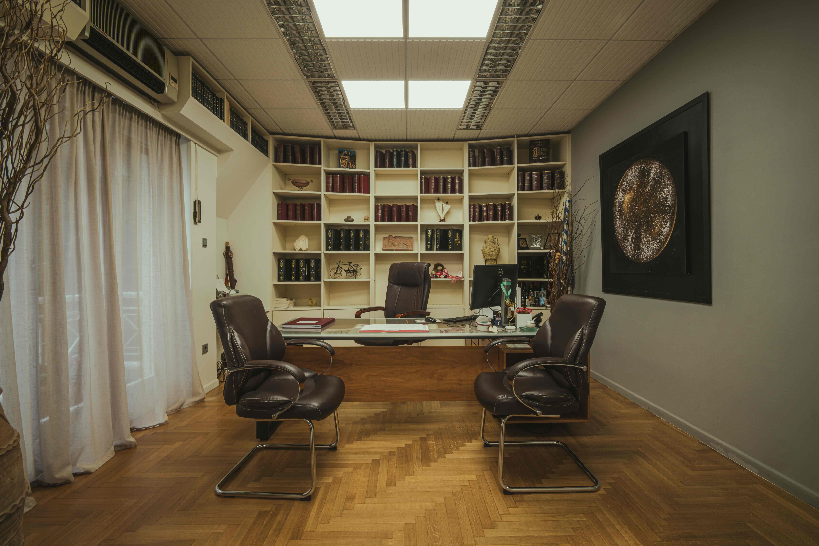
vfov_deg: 73.7
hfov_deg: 96.7
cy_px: 273
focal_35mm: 16
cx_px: 410
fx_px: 364
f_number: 16
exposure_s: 1
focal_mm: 16
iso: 100
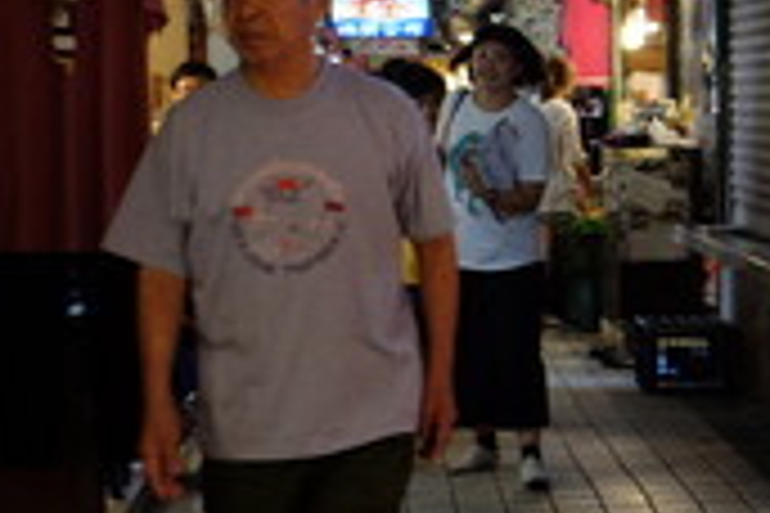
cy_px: 207
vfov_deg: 14.4
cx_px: 1054
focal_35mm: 95
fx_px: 2032
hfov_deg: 19.5
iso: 800
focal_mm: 18
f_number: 2.8
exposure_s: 1/110
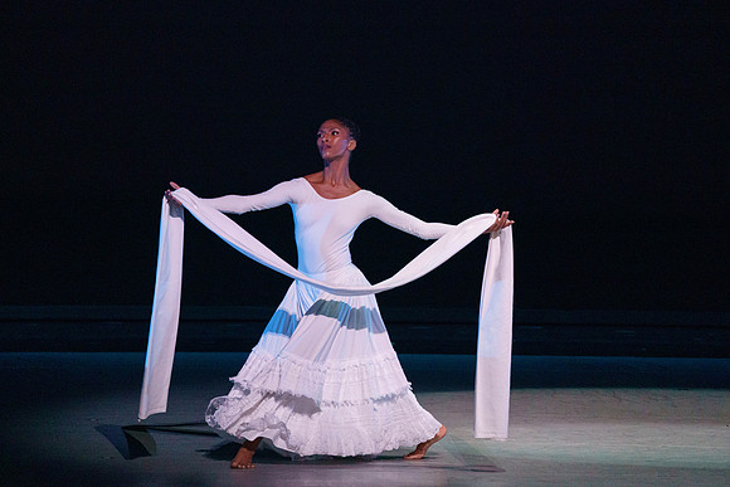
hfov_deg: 5.2
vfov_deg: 3.4
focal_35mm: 400
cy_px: 244
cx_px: 365
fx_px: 8113
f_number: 6.3
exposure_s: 1/400
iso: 5000
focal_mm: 400
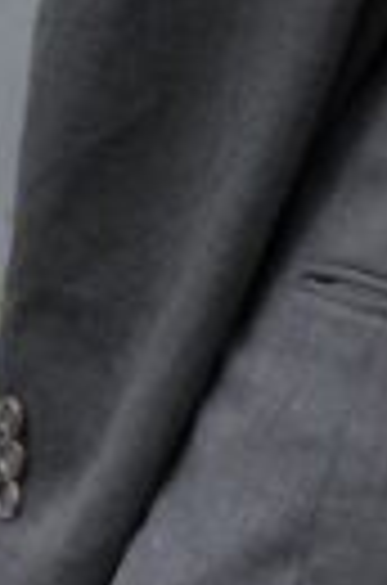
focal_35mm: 419
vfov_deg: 4.9
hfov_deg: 3.2
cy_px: -454
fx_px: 6792
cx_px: 1276
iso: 160
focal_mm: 35
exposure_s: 1/340
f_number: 3.6
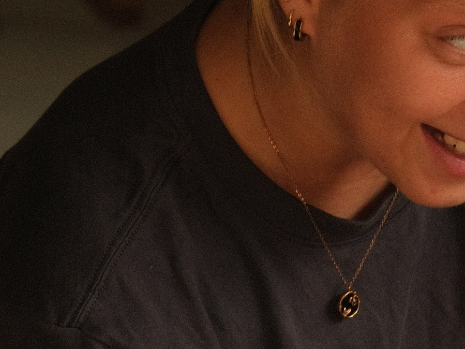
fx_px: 4634
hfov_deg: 5.7
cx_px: 627
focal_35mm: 345
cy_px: 443
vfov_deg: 4.3
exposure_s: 1/180
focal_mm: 56
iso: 800
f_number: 4
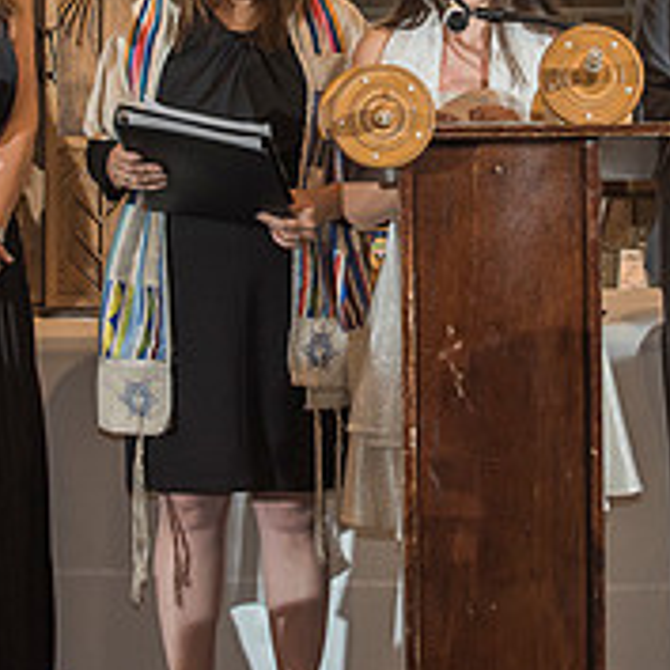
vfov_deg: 8.0
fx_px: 4752
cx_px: 416
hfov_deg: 8.1
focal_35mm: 217
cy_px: 59
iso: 1250
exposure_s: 1/125
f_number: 4.5
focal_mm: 78
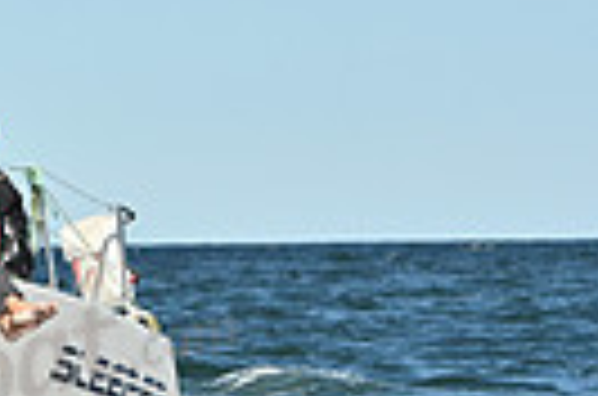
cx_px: -625
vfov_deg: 2.6
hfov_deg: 3.8
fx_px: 8849
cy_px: 223
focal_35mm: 534
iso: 320
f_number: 6.3
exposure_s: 1/3200
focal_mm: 122
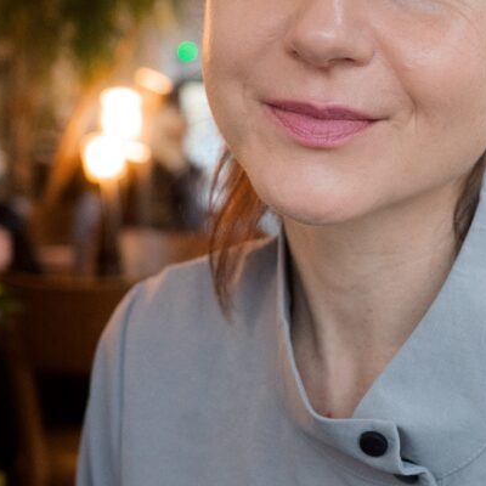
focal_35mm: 87
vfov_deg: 19.9
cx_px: 360
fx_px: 1382
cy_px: 272
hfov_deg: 19.8
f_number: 2.8
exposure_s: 1/50
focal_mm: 26
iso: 1600
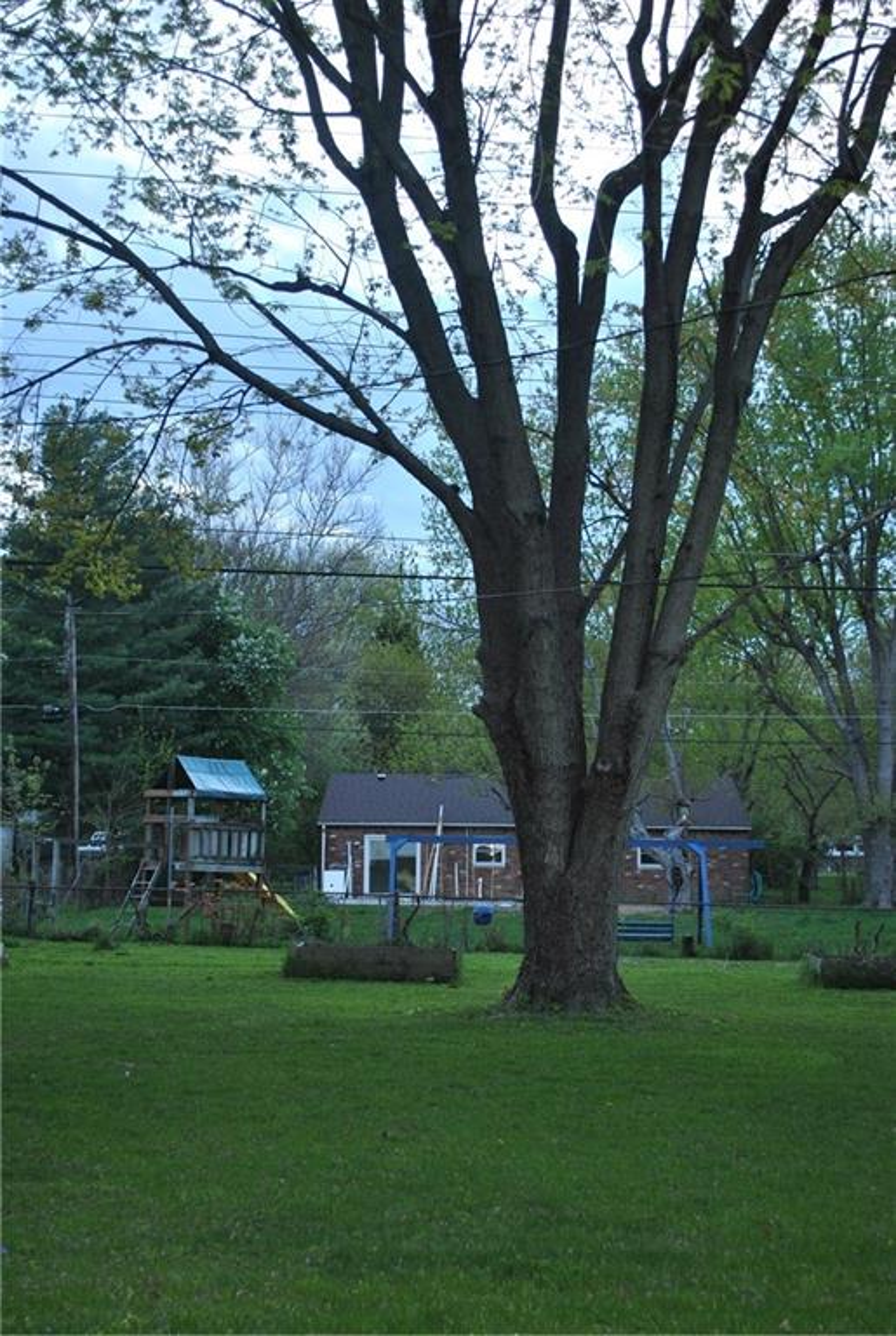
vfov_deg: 41.0
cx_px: 448
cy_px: 668
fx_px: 1785
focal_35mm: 48
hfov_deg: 28.2
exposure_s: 1/60
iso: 200
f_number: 4.8
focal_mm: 32
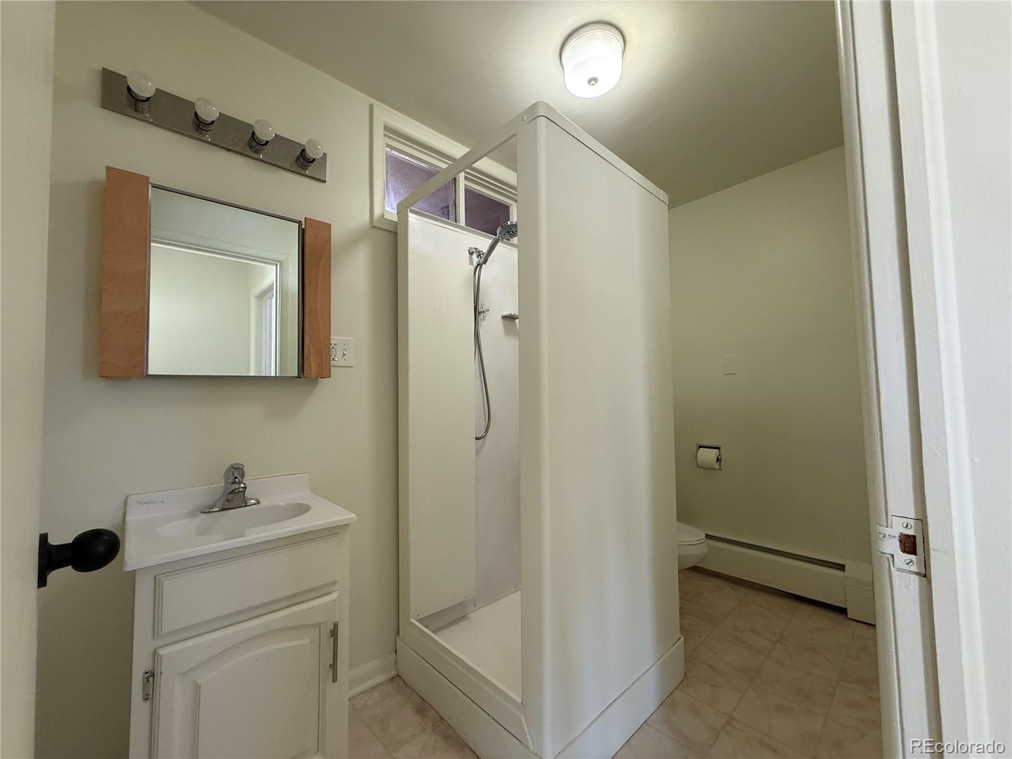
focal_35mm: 14
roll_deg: +1.7
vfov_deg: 85.7
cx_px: 506
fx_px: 409
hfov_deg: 102.1
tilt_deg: +3.3
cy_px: 380
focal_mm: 2.22
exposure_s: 1/60
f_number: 2.2
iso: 200
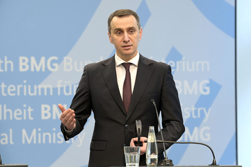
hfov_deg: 8.6
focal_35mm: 240
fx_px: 1672
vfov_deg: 5.7
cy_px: 84
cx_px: 126
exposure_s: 1/200
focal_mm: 240
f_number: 6.3
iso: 2500
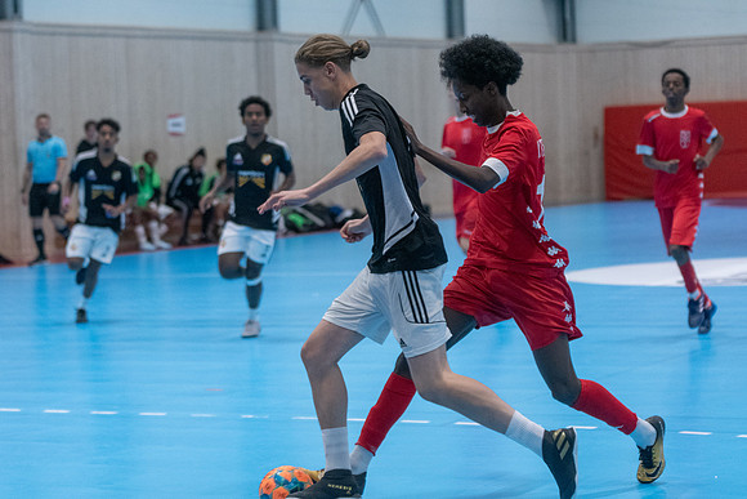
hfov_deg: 17.5
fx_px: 2428
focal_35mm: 117
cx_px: 374
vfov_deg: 11.7
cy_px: 250
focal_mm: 78
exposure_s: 1/500
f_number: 3.2
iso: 3600
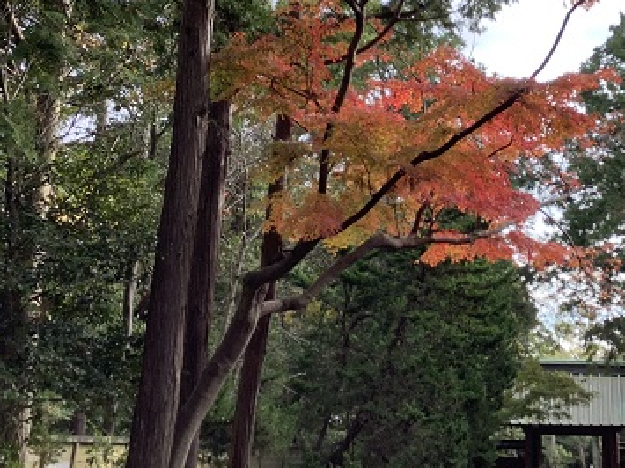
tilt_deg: +17.8
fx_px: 1029
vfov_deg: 25.3
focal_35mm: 57
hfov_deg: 32.8
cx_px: 501
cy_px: 111
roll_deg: -1.0
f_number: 2.4
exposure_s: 1/136
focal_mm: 3.3
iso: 25
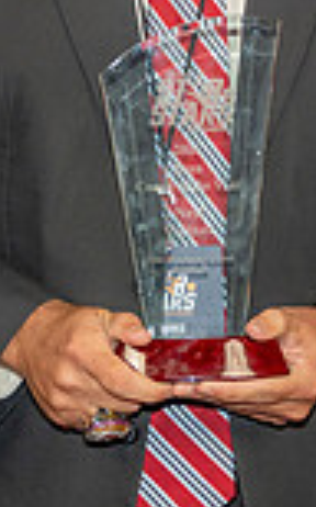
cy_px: 44
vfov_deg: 10.6
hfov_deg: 6.7
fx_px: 2706
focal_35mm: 196
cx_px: 105
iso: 320
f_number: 3.5
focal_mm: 51
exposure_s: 1/125
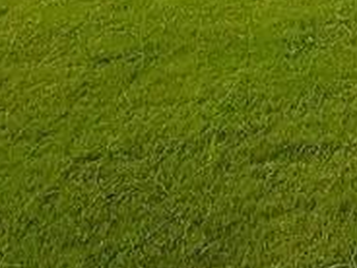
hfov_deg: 20.6
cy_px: -398
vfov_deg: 13.3
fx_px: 804
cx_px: 567
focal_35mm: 78
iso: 50
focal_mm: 2.22
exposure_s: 1/2410
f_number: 2.2
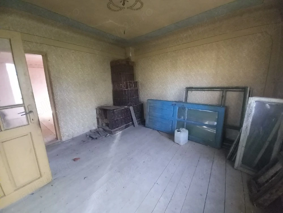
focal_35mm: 13
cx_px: 142
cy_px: 106
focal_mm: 1.13
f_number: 2.2
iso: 500
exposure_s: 1/14.3
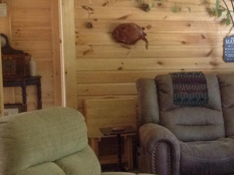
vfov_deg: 17.1
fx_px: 580
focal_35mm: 86
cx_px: 202
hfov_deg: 22.3
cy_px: 98
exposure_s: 1/15
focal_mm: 4.28
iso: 500
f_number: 2.4
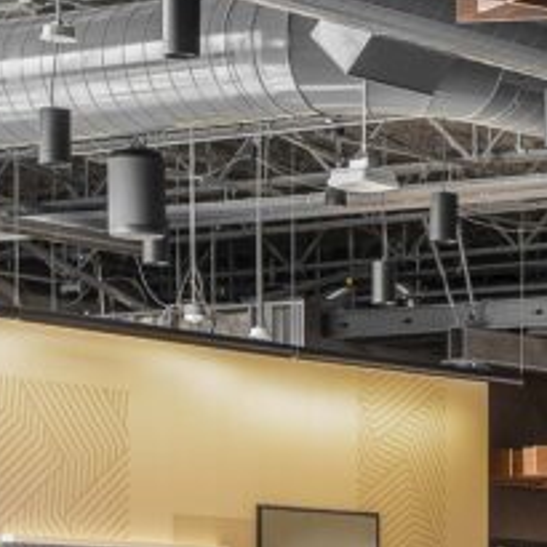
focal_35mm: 189
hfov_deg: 8.9
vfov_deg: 9.0
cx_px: 963
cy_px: 790
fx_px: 3379
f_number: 6.3
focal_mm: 38
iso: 1250
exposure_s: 1/50
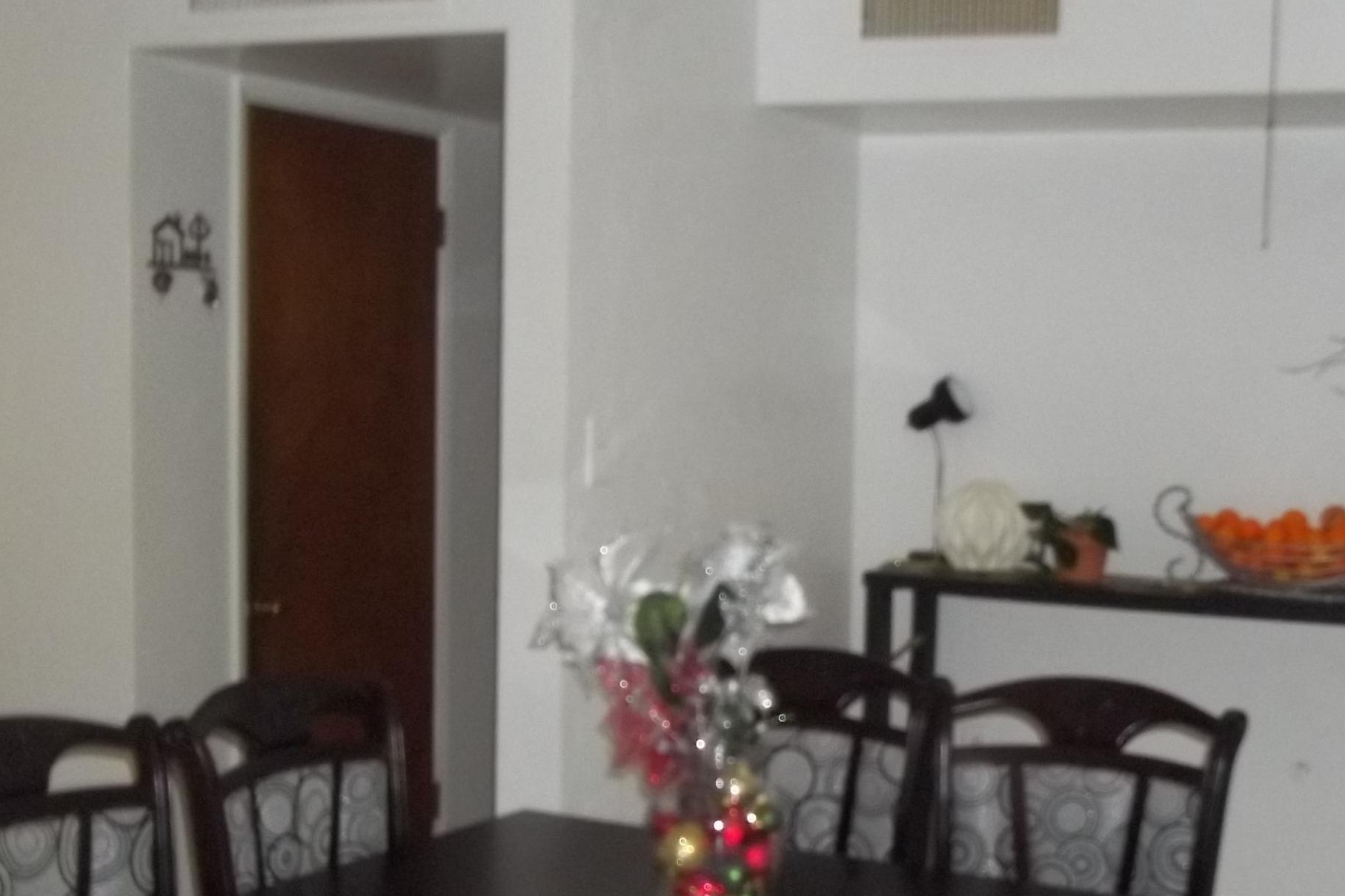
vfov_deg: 24.5
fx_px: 2055
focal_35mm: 55
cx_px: 813
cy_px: 604
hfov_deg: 36.1
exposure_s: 1/30
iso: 250
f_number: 2.9
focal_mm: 5.7
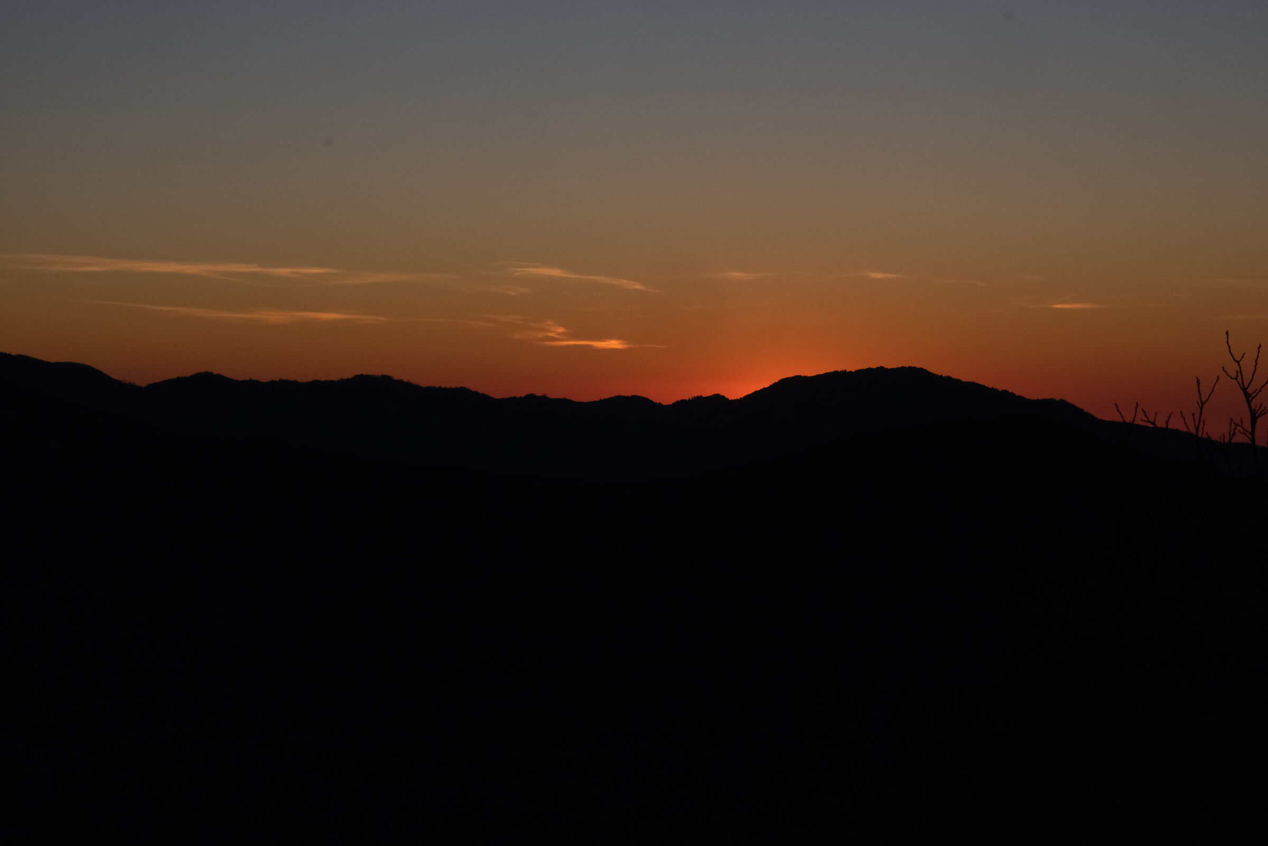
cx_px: 634
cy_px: 423
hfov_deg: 22.4
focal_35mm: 91
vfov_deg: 15.0
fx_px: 3205
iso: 1600
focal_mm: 60.7
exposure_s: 1/500
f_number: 22
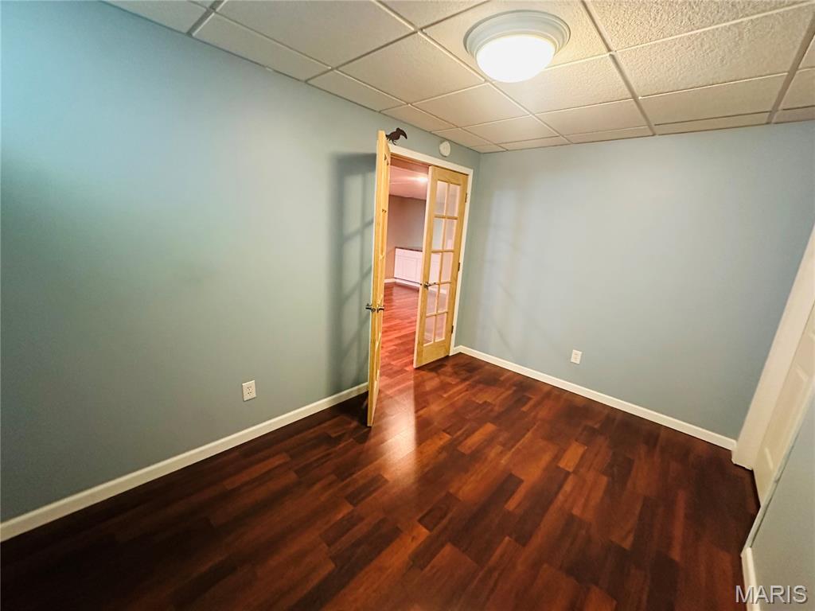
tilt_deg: -14.1
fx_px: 330
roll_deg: -4.2
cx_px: 408
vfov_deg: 85.7
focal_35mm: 14
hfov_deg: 102.1
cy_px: 306
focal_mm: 2.22
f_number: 2.2
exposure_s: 1/60
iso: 1000
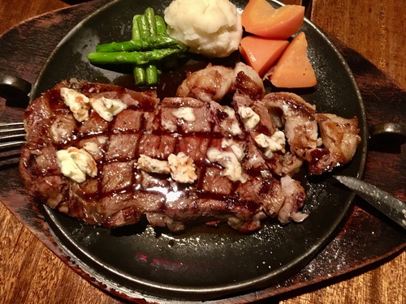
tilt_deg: -69.5
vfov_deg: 48.2
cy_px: 152
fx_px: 340
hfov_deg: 61.7
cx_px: 203
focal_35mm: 29
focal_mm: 4.15
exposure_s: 1/15
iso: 200
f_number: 2.2
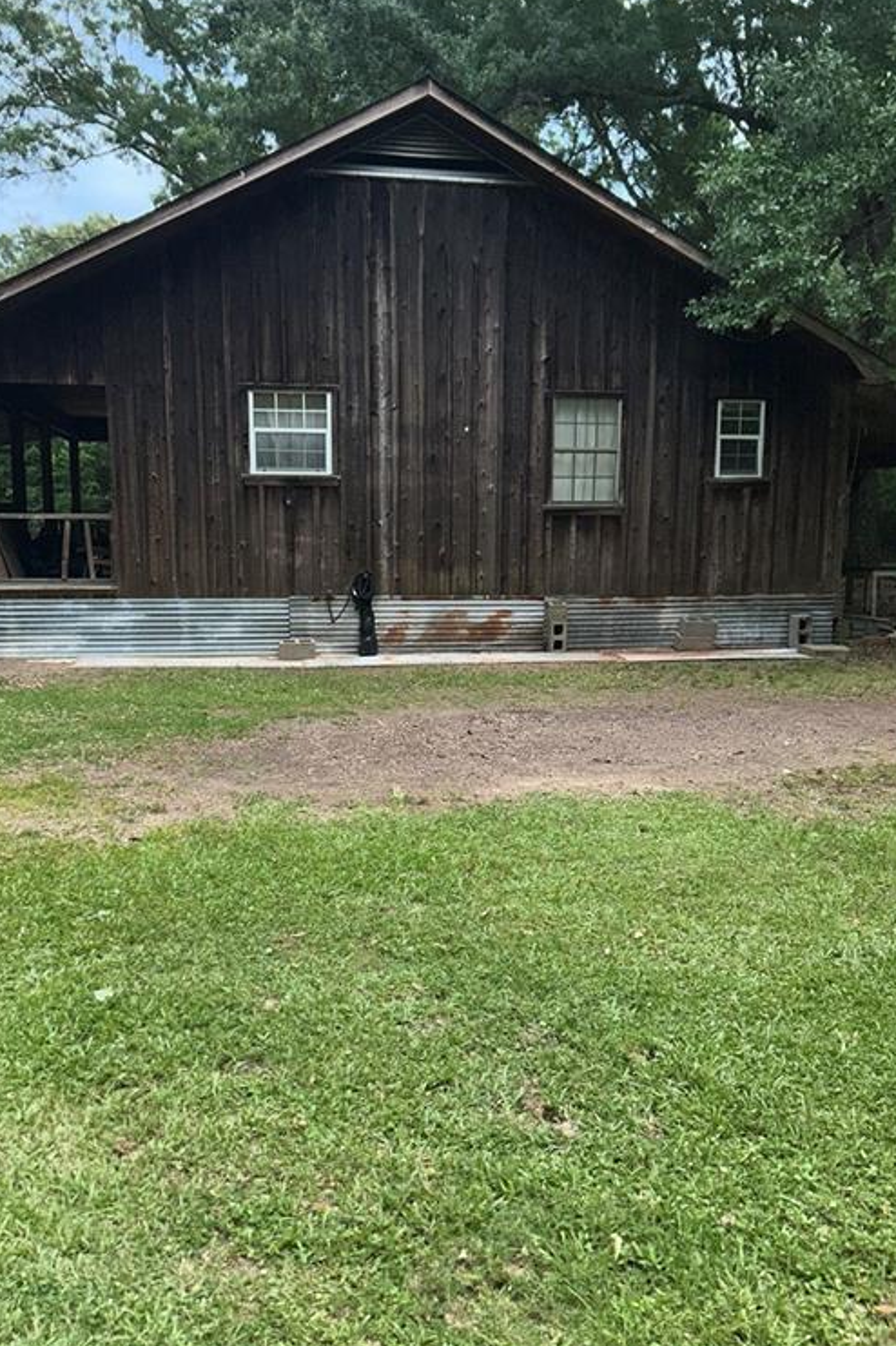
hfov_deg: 46.3
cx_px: 424
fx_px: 1046
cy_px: 675
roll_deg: +0.5
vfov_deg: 65.5
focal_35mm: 28
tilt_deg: -9.2
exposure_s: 1/4831
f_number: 1.5
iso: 32
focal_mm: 5.7
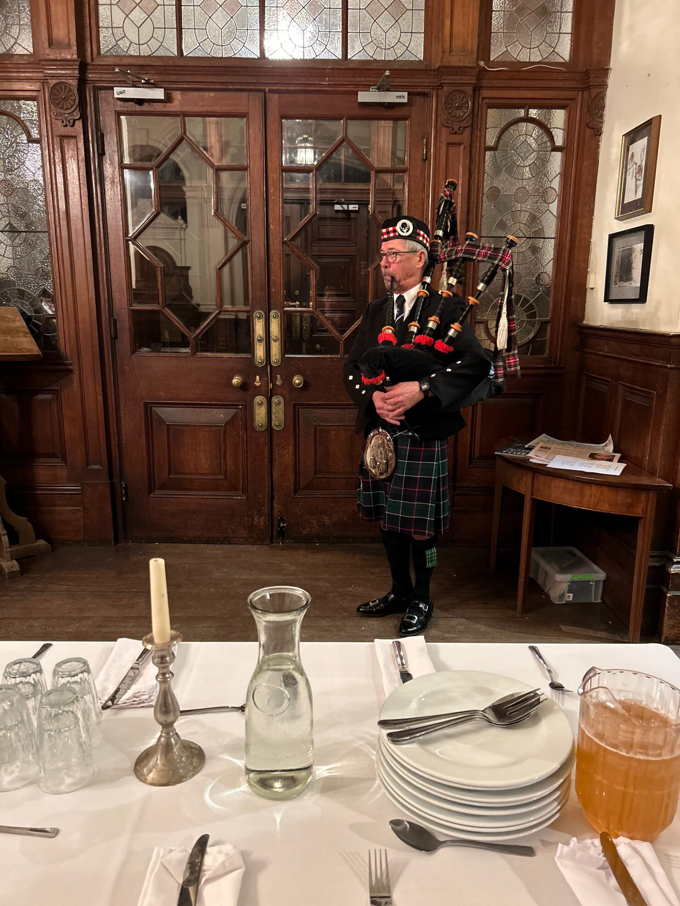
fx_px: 681
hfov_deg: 53.1
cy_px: 453
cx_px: 340
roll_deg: -0.5
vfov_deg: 67.3
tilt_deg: -10.8
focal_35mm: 26
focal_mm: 5.7
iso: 640
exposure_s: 1/25
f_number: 1.5
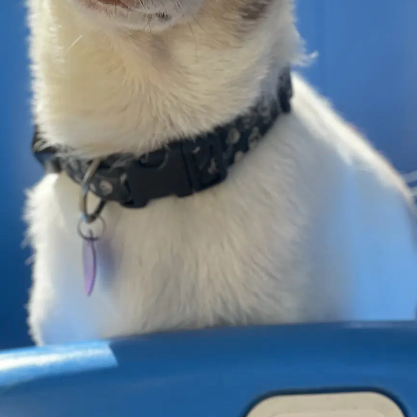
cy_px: 196
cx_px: 108
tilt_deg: -17.6
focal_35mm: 136
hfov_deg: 12.8
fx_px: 1854
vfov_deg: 12.8
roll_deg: -1.7
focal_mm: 6
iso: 32
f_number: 2
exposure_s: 1/489
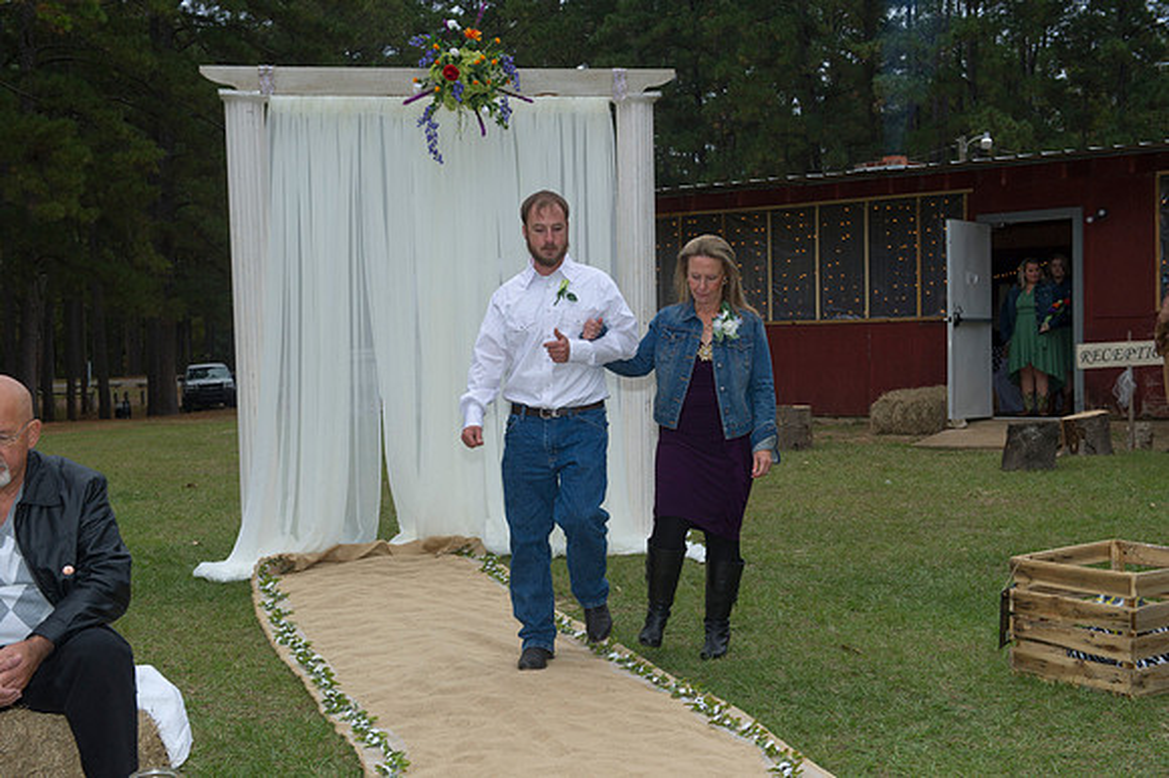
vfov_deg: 26.0
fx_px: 1688
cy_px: 389
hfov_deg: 38.2
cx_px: 584
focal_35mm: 52
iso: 800
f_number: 8
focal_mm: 52
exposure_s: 1/160
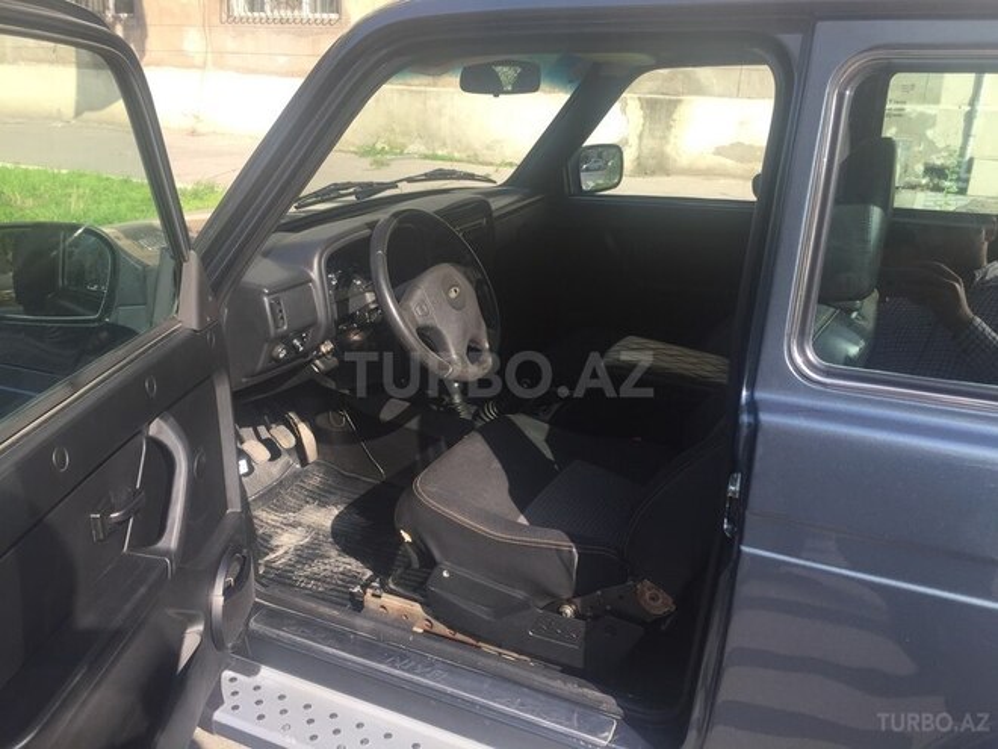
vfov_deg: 48.2
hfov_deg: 61.7
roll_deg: -2.9
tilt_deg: -19.2
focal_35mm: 29
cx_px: 499
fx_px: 836
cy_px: 374
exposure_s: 1/520
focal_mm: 4.15
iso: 32
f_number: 2.2
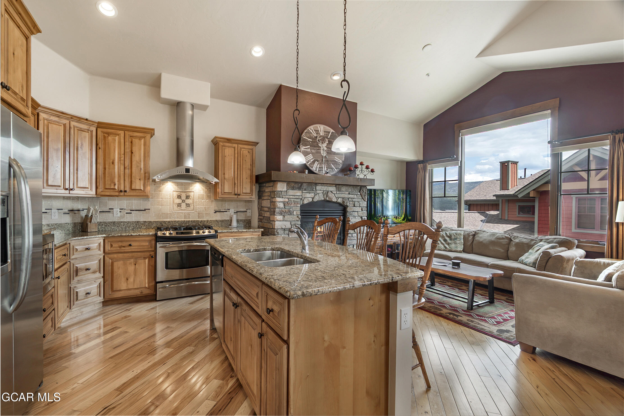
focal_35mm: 15
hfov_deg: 100.4
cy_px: 208
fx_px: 260
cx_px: 312
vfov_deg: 77.4
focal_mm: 10
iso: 100
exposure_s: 1/2.5
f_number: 10
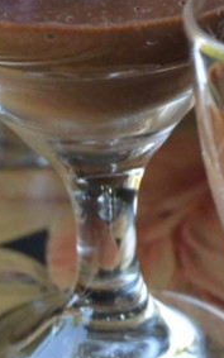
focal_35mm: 275
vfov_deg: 7.6
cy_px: 30
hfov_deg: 4.8
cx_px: 222
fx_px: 2685
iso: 3200
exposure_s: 1/400
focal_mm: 52
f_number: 5.6
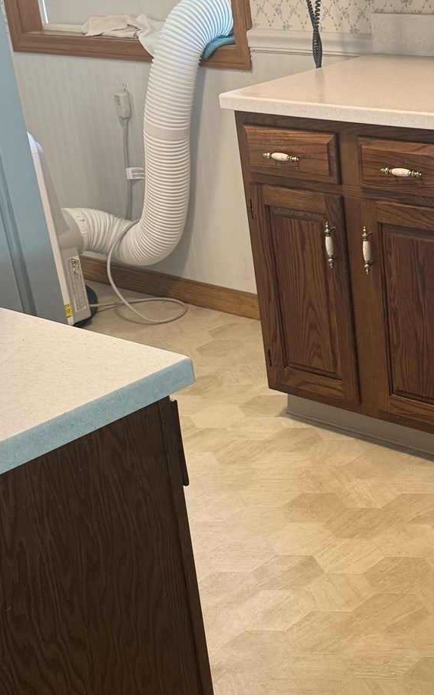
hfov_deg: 20.0
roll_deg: +4.6
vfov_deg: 31.8
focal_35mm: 64
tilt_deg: -26.9
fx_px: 1212
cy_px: 439
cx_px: 379
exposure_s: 1/60
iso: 200
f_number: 1.78
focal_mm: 6.76
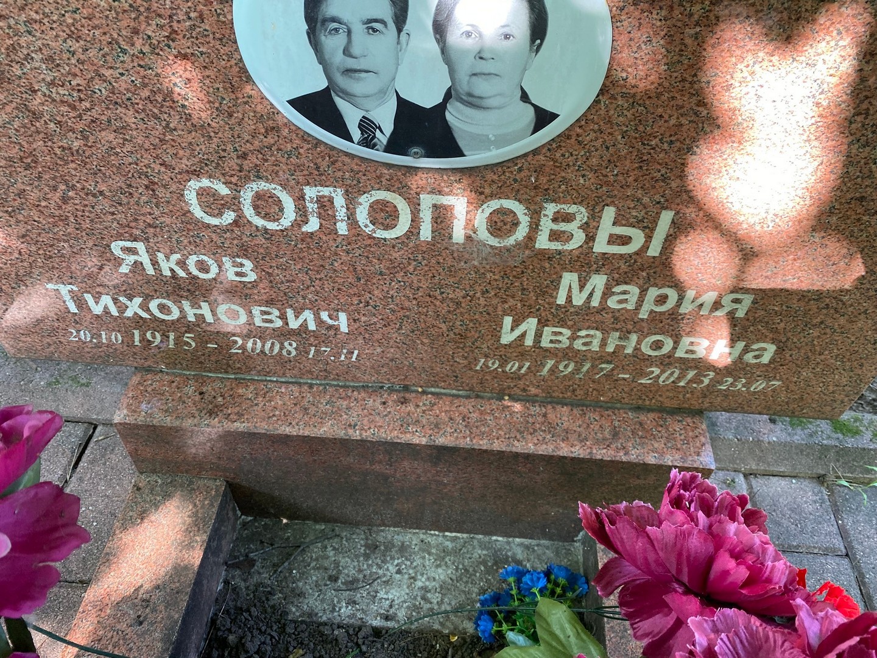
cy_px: 329
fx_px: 659
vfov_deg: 53.1
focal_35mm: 26
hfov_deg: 67.3
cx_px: 438
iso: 125
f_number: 1.8
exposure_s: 1/121
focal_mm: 4.25
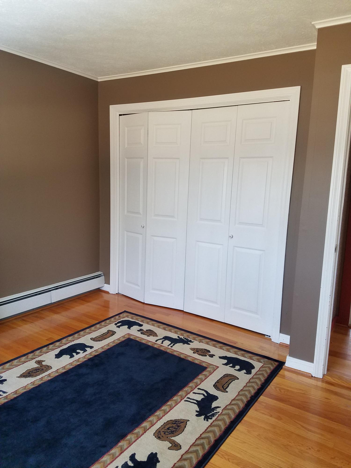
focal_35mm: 26
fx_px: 352
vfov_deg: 67.3
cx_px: 176
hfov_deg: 53.1
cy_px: 234
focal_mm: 4.2
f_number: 1.7
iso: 125
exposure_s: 1/37
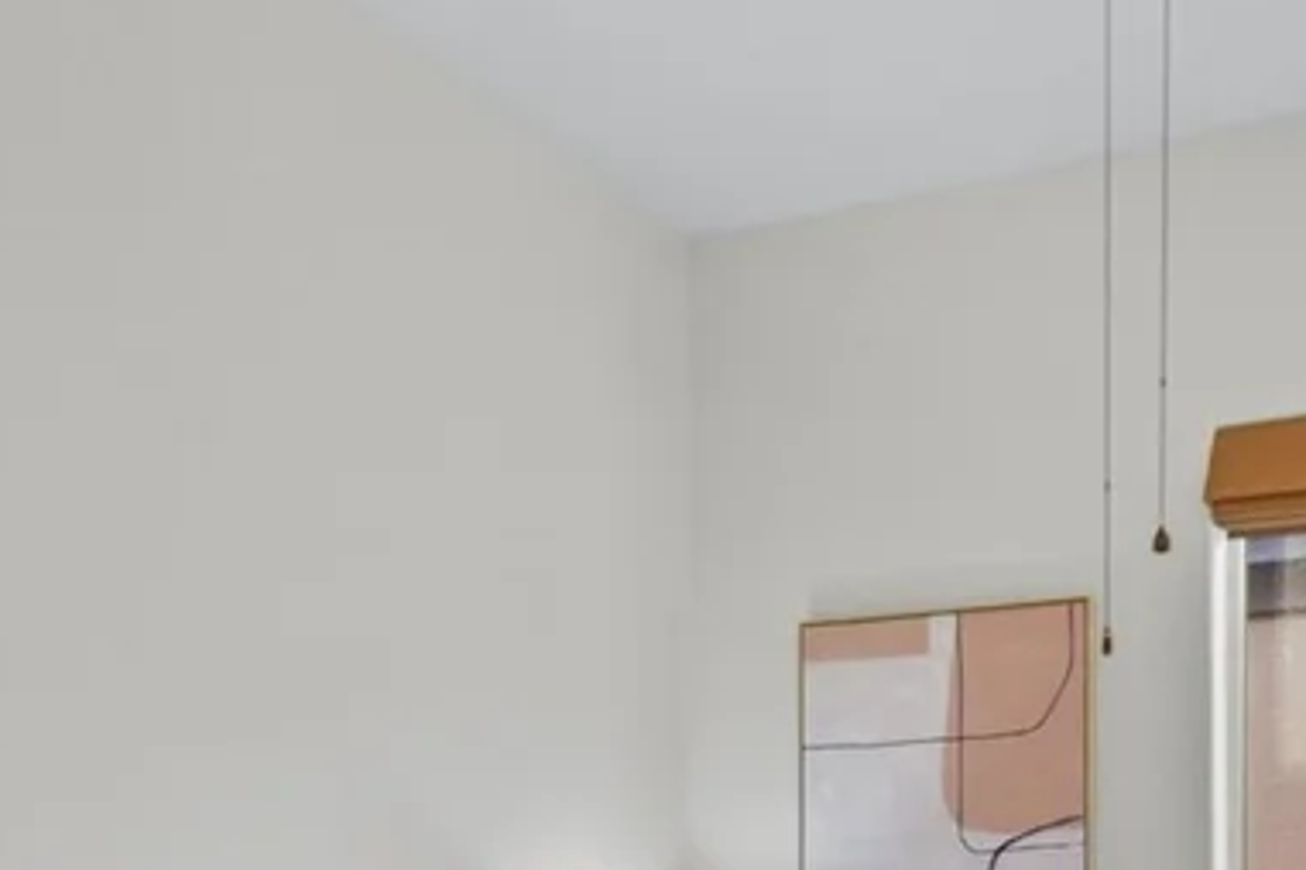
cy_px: 820
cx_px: 939
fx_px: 1560
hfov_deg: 44.3
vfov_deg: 29.6
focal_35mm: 43
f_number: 9
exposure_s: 1/25
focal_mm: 16
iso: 250
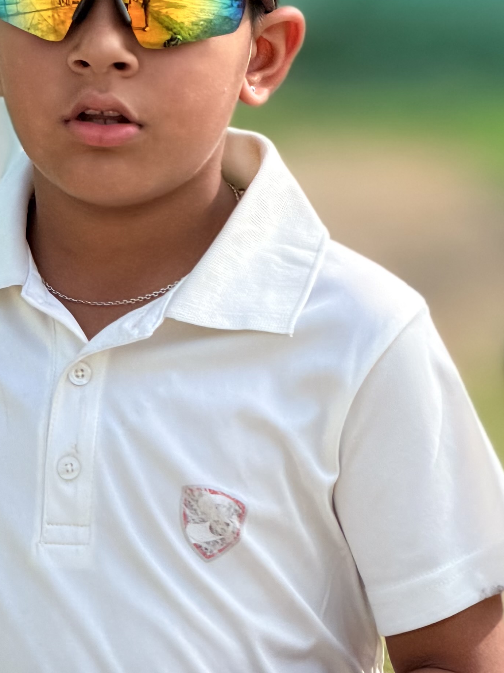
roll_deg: +1.0
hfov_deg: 4.8
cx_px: 257
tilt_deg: -7.7
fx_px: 6019
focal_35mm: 310
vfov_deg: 6.4
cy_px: 559
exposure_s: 1/527
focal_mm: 16.89
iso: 50
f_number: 2.8
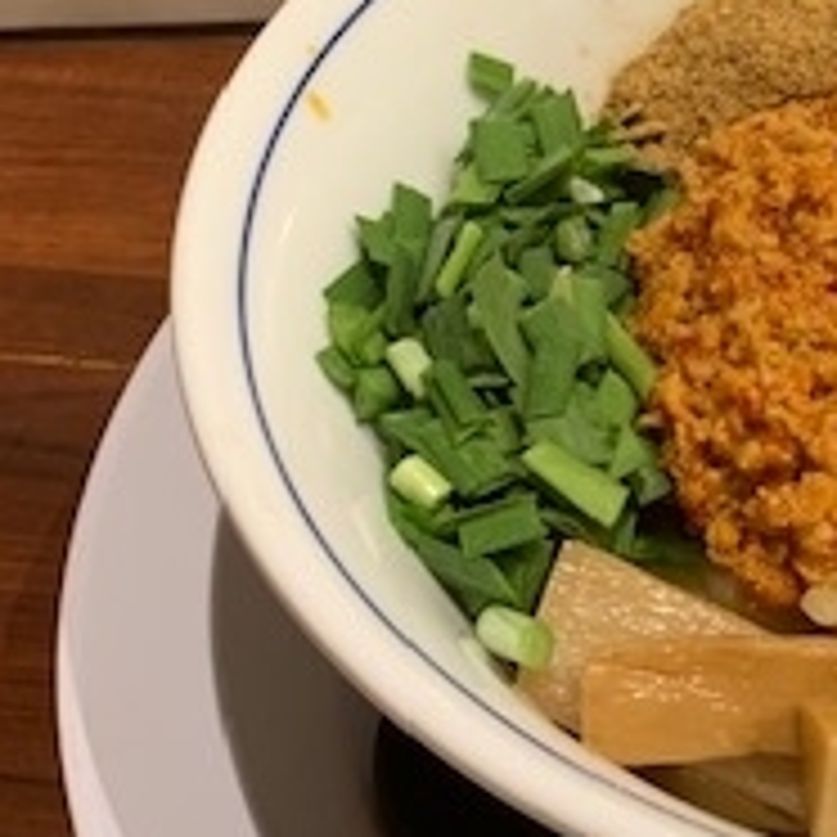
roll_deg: +0.0
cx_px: 774
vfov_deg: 21.3
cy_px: 27
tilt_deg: -36.8
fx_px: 2161
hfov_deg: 21.4
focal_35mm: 79
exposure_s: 1/60
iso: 250
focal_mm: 4.25
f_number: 1.8
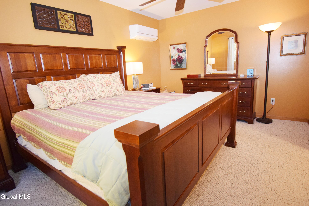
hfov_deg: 85.4
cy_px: 103
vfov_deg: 63.2
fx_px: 167
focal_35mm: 20
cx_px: 154
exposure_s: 1/60
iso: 2200
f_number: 4.8
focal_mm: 13
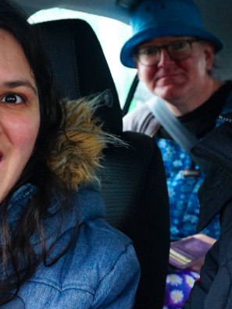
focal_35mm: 67
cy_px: 110
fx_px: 598
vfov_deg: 28.8
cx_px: 119
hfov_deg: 21.9
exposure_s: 1/60
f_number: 4.5
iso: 2000
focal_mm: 23
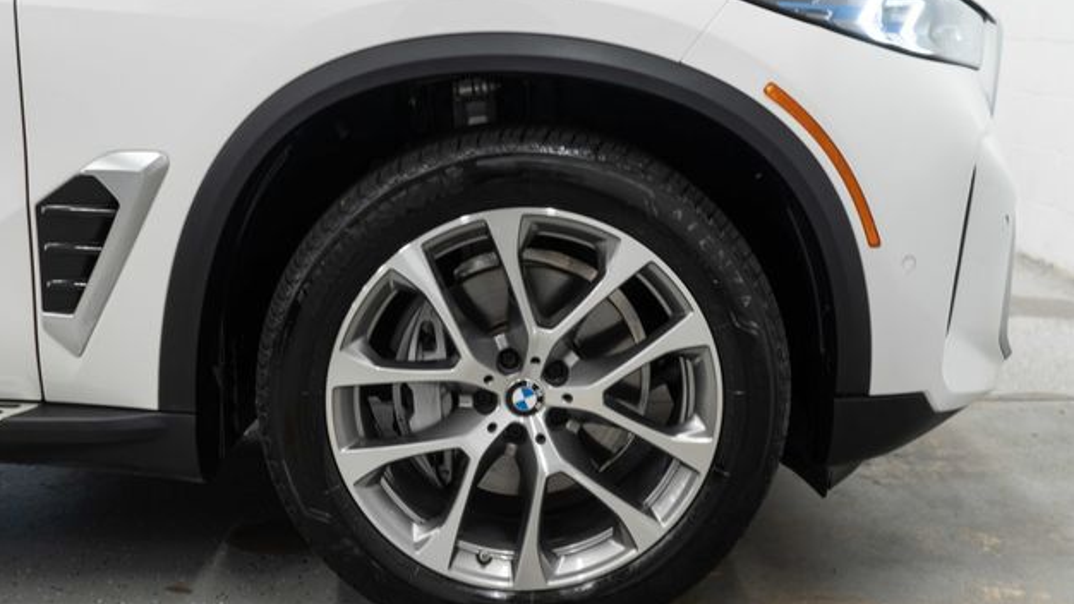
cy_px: 317
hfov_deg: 45.5
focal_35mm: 45
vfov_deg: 26.5
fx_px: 1281
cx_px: 532
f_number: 3.2
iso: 250
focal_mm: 28
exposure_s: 1/40
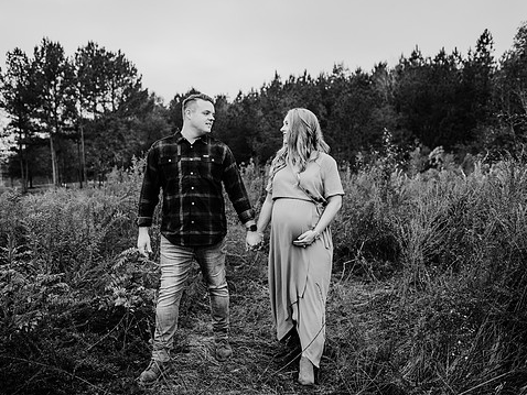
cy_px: 209
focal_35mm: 28
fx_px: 426
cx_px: 247
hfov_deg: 63.4
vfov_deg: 49.8
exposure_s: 1/250
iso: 400
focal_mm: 24
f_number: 2.5
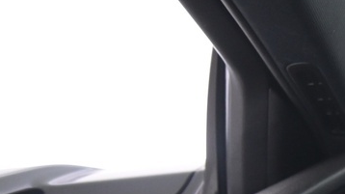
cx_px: 716
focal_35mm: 114
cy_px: 466
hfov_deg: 14.9
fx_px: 1042
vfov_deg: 9.4
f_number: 4
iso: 2000
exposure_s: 1/15
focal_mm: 24
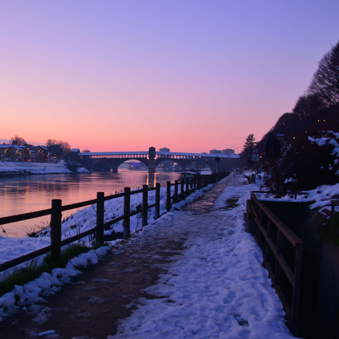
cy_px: 169
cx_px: 97
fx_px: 388
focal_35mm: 35
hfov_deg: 46.0
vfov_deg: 47.2
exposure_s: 1/2.5
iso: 200
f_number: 8
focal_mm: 18
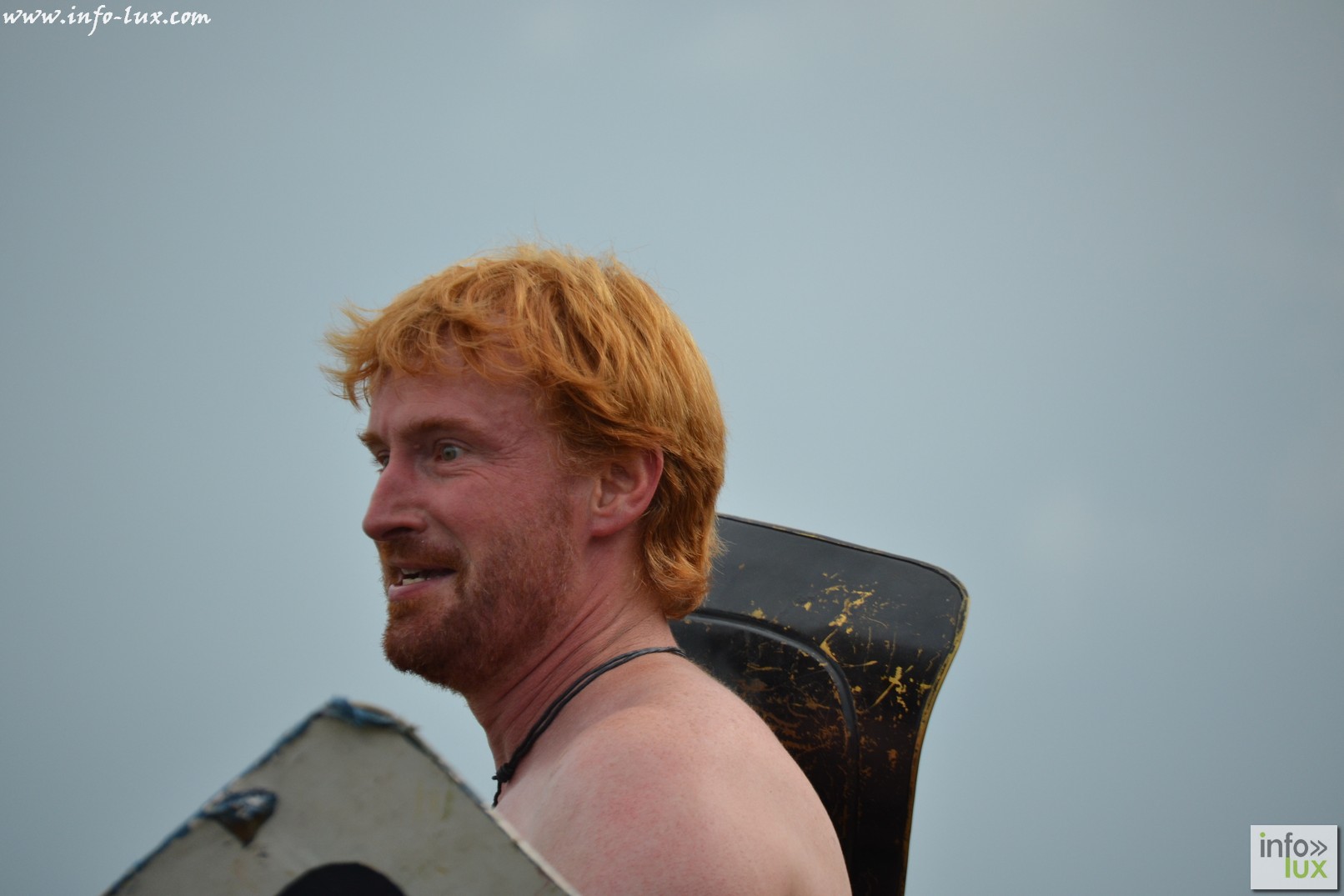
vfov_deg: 6.3
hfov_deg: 9.5
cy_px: 448
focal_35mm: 218
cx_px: 672
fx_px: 8120
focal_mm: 145
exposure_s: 1/1600
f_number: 5
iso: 400
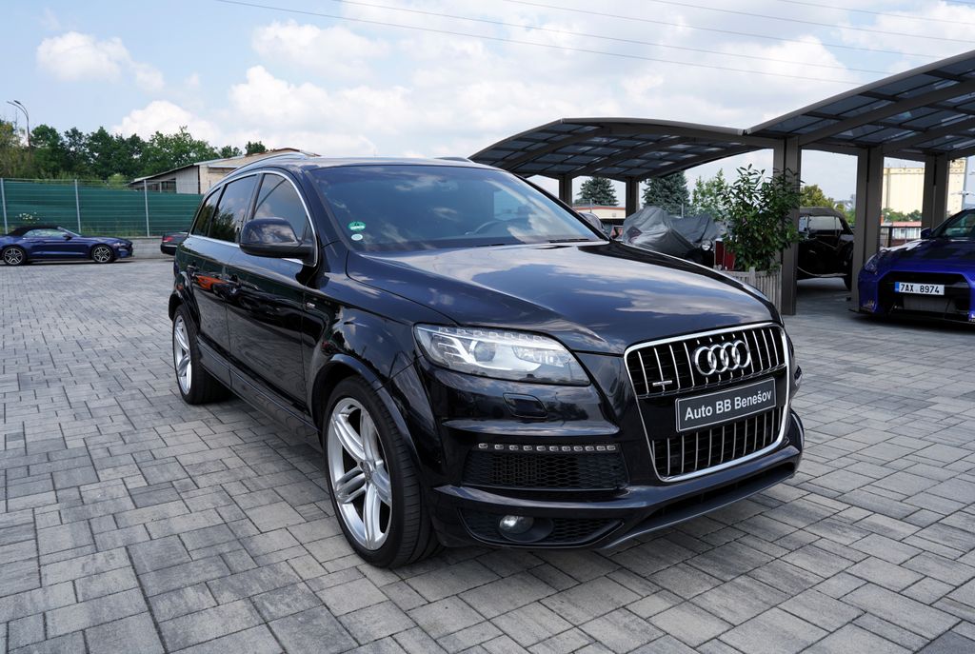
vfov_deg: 49.7
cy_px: 327
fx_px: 705
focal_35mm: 26
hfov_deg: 69.3
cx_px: 488
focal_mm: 26
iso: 100
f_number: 8
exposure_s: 1/250
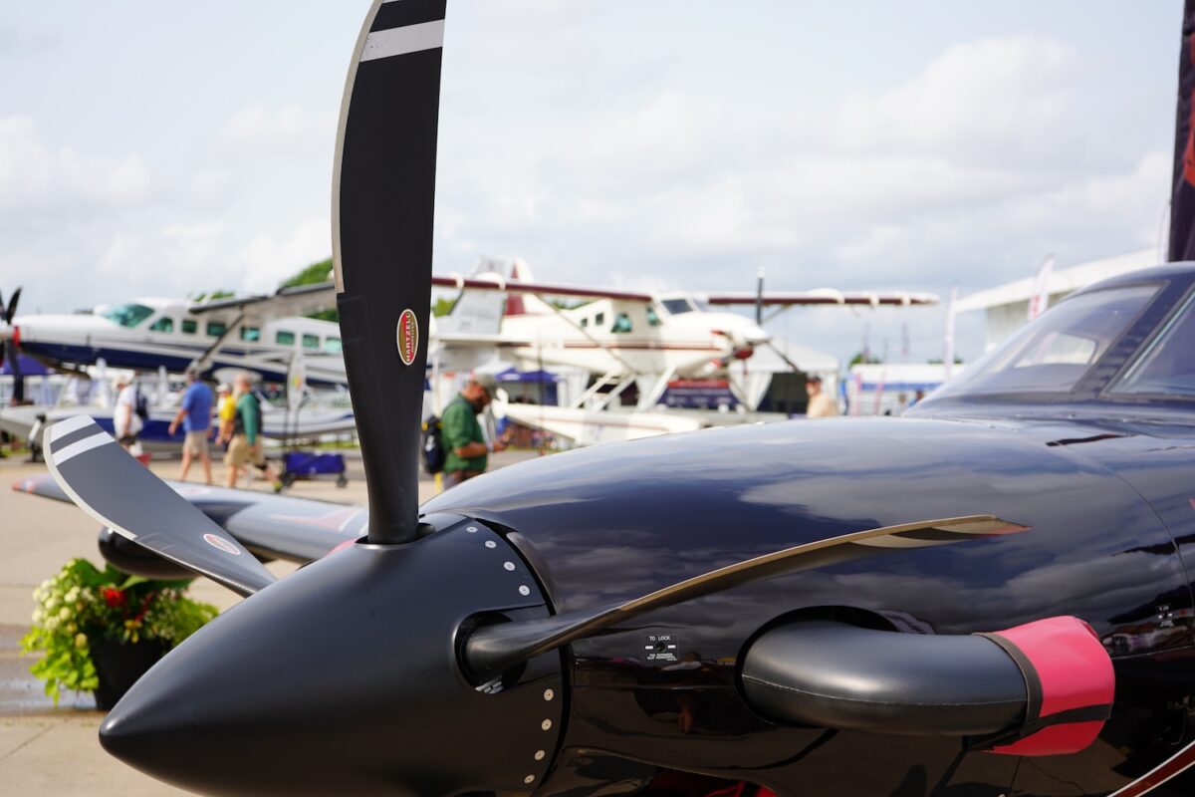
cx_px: 598
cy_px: 398
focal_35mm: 54
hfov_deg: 36.9
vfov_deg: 25.1
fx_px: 1792
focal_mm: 54
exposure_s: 1/500
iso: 100
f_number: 5.6
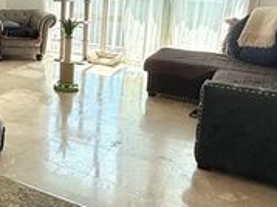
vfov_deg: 28.2
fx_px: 400
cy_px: 28
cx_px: -19
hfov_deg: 33.8
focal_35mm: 50
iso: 50
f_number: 2.2
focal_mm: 2.22
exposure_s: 1/439
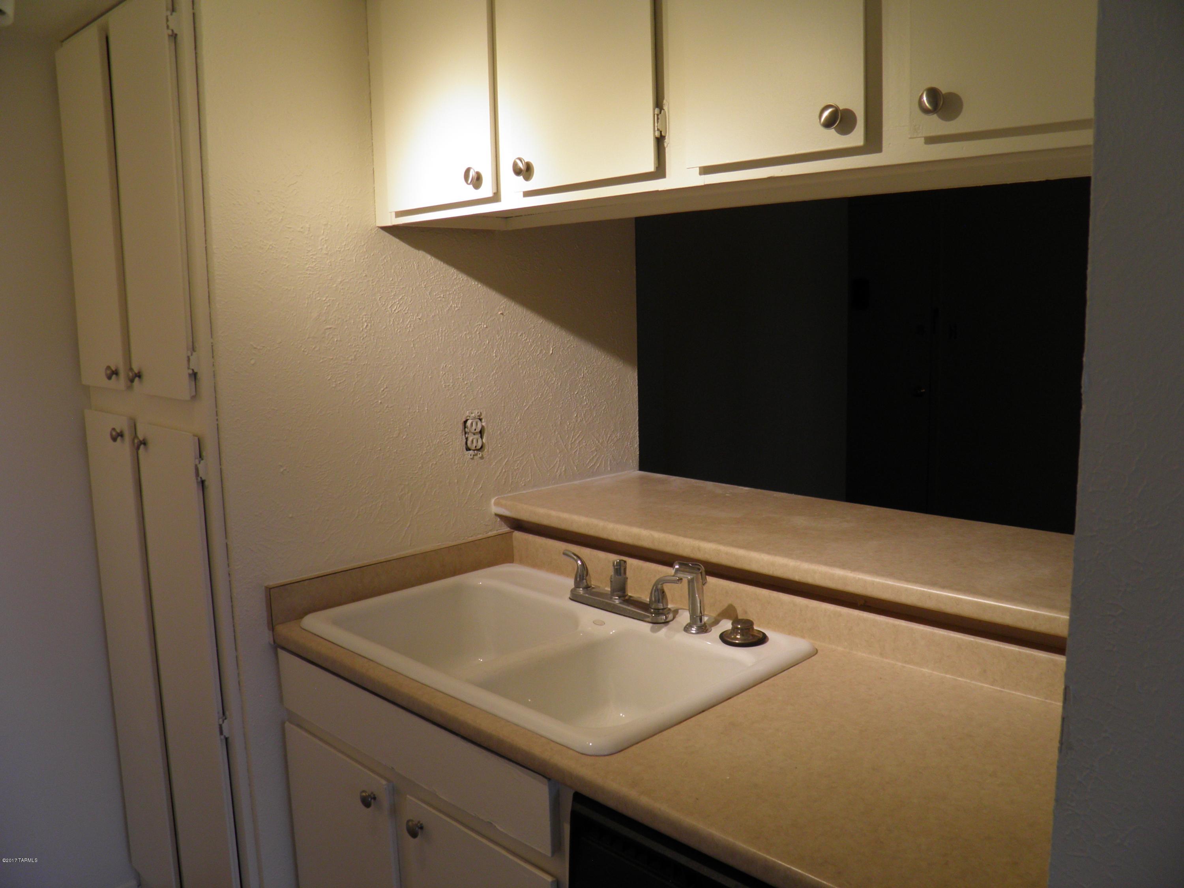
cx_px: 592
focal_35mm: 28
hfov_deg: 63.4
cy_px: 444
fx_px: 958
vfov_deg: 49.7
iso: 64
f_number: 2.8
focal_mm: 4.9
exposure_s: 1/30
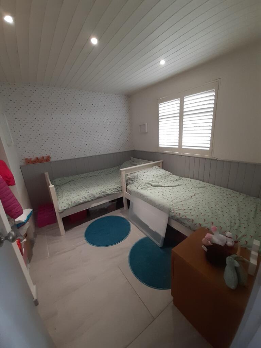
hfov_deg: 89.9
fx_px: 131
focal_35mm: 13
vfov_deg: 106.2
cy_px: 174
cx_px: 130
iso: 160
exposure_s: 1/50
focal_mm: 1.13
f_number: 2.2
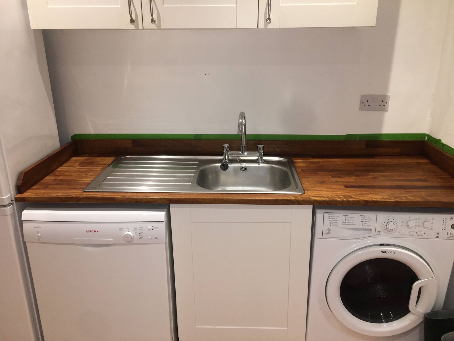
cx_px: 227
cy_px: 170
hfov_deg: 61.7
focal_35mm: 29
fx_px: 380
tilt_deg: -18.1
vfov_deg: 48.2
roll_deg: -0.8
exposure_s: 1/33
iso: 64
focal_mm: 4.15
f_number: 2.2
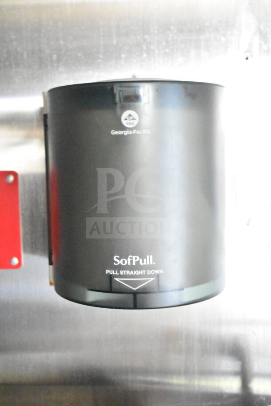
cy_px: 203
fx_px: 491
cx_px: 136
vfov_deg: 44.9
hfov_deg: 30.9
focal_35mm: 44
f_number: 4.2
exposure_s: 1/50
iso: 20000
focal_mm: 29
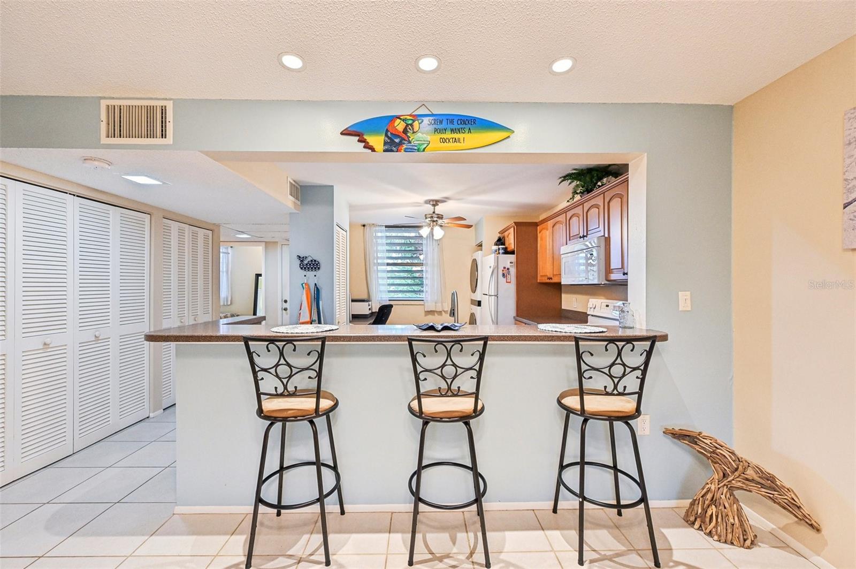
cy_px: 284
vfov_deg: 81.1
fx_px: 333
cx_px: 428
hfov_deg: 104.3
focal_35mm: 14
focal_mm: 14
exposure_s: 1/13
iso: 400
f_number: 8
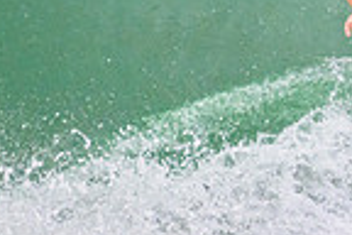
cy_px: -23
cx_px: 655
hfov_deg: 0.6
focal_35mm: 3221
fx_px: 31492
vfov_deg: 0.4
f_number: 11
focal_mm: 800
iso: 2500
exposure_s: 1/2000
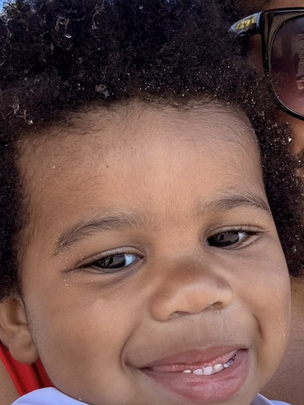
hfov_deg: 27.0
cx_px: 243
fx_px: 621
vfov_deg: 36.2
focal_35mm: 53
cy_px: 204
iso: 40
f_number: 1.9
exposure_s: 1/318
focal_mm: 2.69
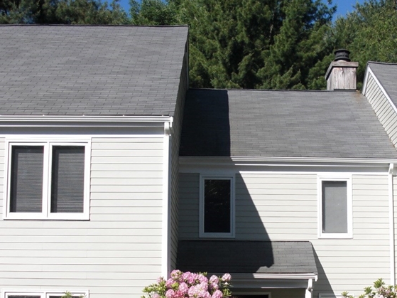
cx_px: 260
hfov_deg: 29.2
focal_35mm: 66
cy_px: 238
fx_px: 757
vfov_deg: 22.0
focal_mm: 6.3
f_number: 7.9
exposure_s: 1/125
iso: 50
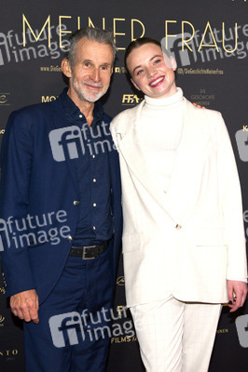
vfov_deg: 54.5
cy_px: 186
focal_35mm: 35
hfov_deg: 37.8
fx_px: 362
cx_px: 124
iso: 1600
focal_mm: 35
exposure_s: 1/200
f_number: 7.1
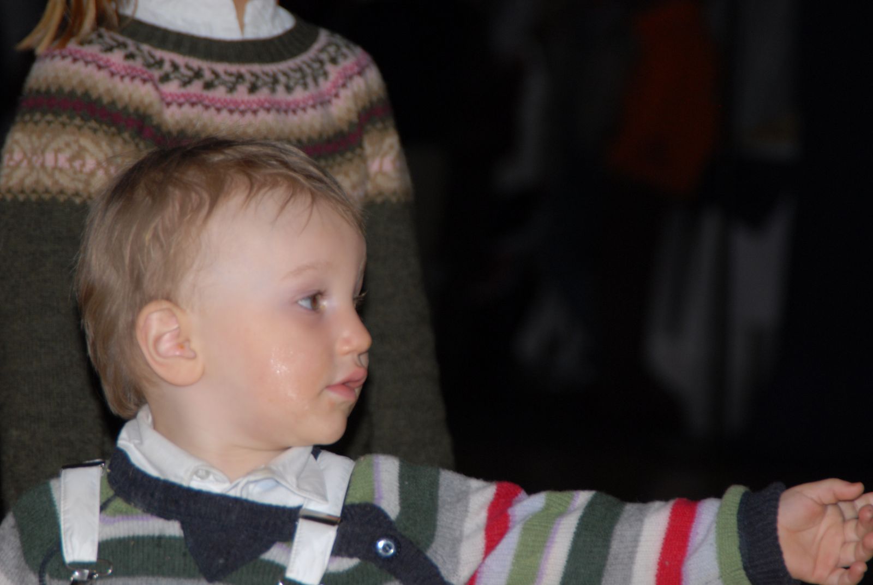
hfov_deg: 11.4
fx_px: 4370
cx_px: 436
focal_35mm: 180
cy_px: 292
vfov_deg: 7.7
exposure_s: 1/60
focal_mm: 120
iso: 250
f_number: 5.6
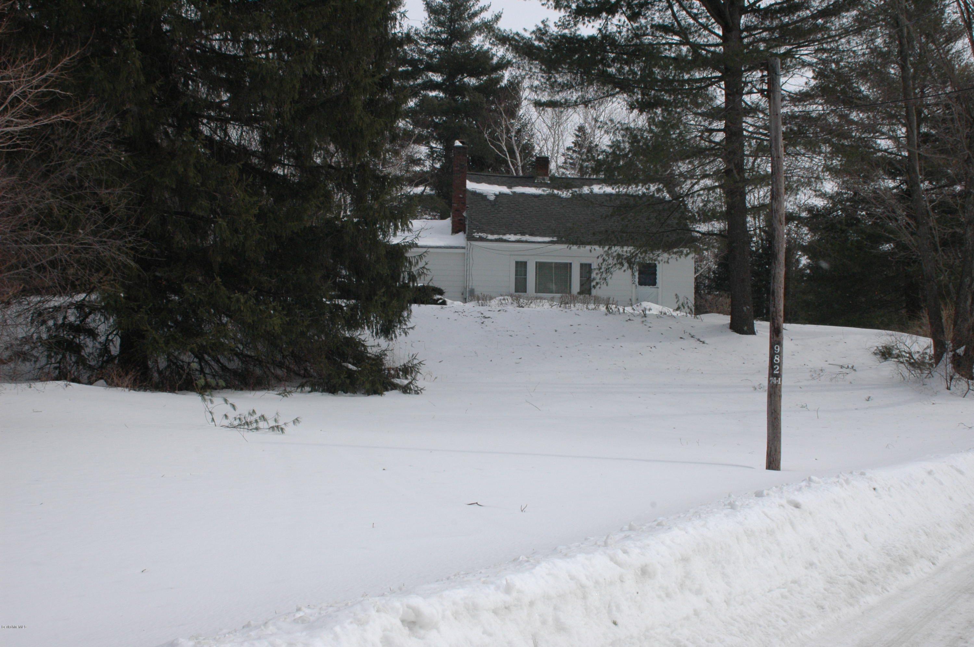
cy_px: 324
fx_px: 1135
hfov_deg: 46.4
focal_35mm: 42
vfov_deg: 31.8
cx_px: 487
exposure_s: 1/500
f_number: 11
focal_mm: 28
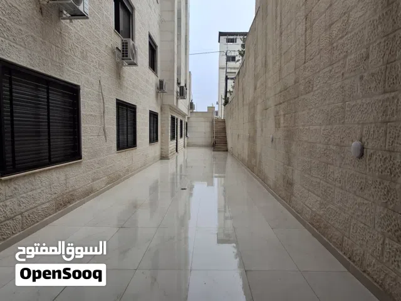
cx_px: 200
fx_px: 185
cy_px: 150
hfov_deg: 94.5
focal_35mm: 16
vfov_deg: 78.1
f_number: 2.2
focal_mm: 1.64
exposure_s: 1/932
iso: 40
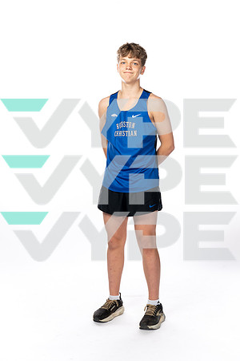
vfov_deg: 38.9
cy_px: 180
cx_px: 120
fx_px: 510
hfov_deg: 26.5
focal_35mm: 51
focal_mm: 51
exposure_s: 1/250
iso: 640
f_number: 8
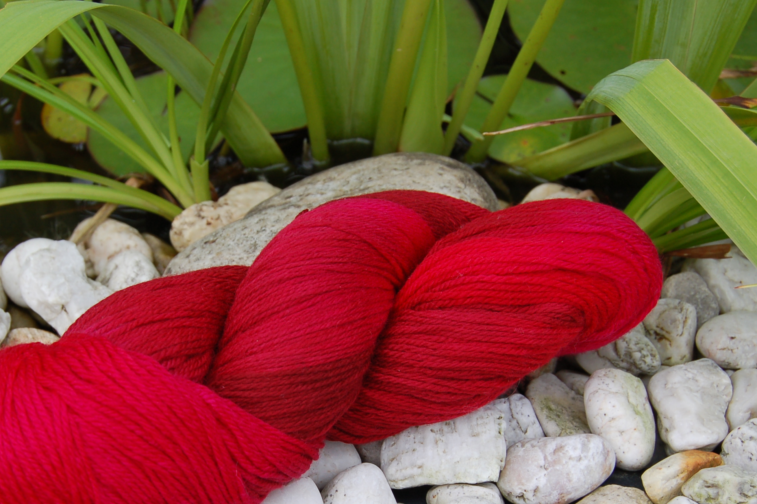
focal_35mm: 61
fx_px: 1282
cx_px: 311
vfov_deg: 22.0
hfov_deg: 32.8
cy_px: 375
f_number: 6.3
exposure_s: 1/160
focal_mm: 26
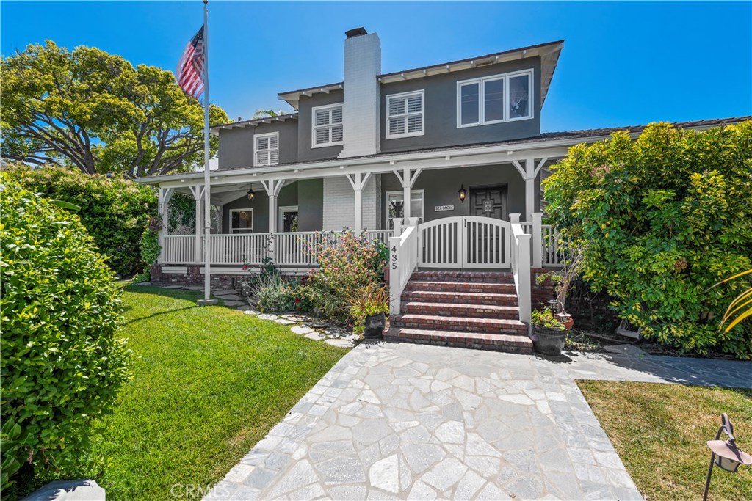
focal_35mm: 16
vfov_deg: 73.8
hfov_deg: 96.7
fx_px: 334
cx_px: 376
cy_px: 250
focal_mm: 16
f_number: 7.1
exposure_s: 1/500
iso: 160
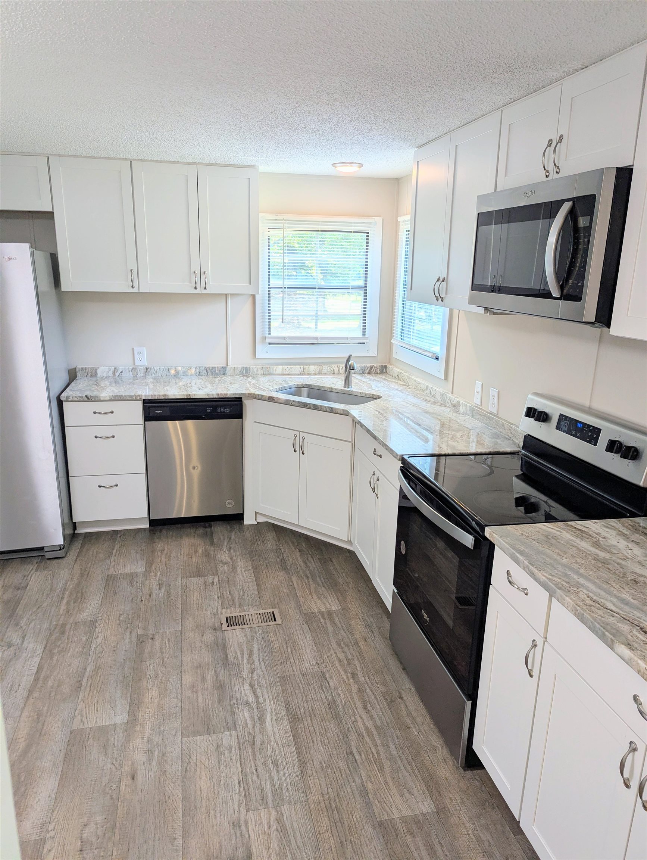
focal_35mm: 24
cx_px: 324
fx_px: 597
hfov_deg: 56.9
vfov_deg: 71.5
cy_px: 430
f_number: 1.85
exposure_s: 1/137
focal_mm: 6.81
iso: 44
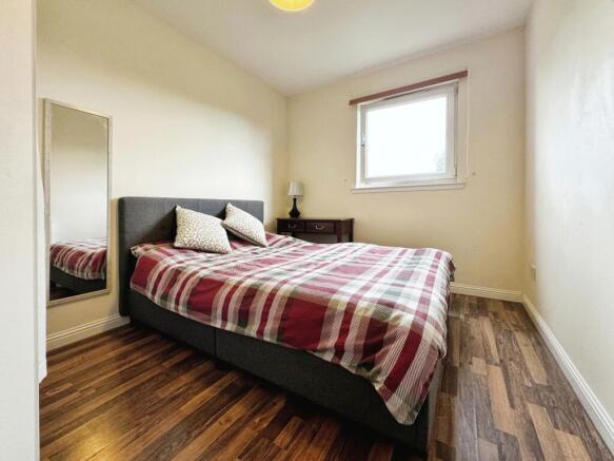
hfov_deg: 102.1
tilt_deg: -2.7
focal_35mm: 14
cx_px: 307
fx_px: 248
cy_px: 230
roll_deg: -0.3
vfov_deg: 85.7
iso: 160
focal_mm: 2.22
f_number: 2.2
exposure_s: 1/100
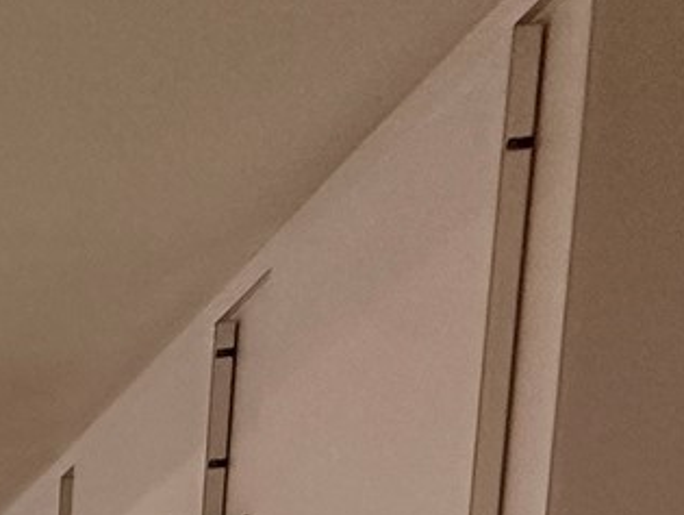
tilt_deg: -5.6
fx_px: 1405
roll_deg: -0.1
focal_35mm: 71
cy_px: 1189
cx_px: -819
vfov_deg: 14.6
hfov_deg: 16.7
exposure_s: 1/120
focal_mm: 2.22
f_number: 2.2
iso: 200
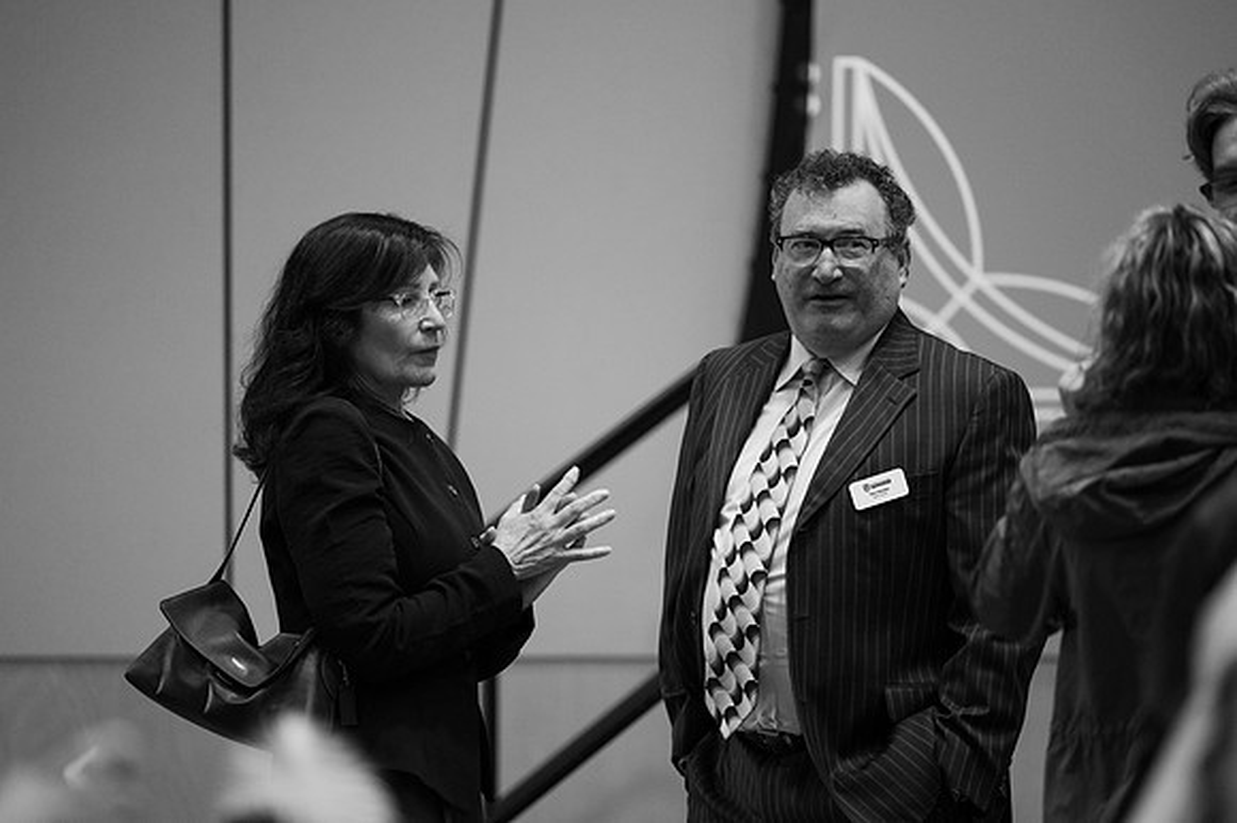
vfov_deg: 6.9
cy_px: 412
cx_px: 618
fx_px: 6868
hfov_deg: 10.3
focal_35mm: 200
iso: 3200
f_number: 2.8
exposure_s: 1/125
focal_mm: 200
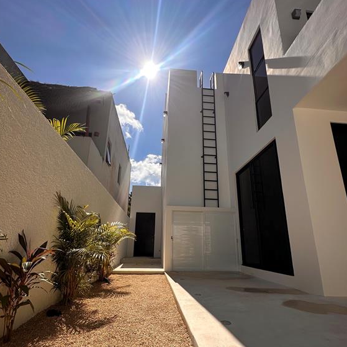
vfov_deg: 83.6
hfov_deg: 84.0
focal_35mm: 17
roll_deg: -1.7
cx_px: 170
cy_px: 196
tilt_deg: +14.9
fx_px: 193
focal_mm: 2.22
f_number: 2.2
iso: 50
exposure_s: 1/4292
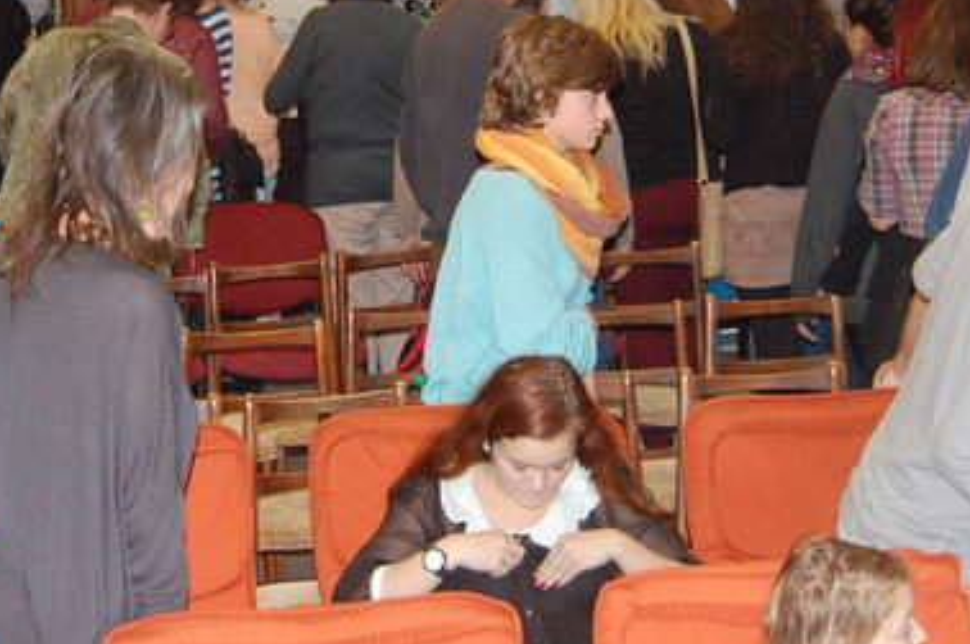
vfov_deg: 15.2
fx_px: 2395
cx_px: 339
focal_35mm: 89
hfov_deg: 22.8
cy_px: 82
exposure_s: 1/60
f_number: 4.2
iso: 640
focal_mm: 28
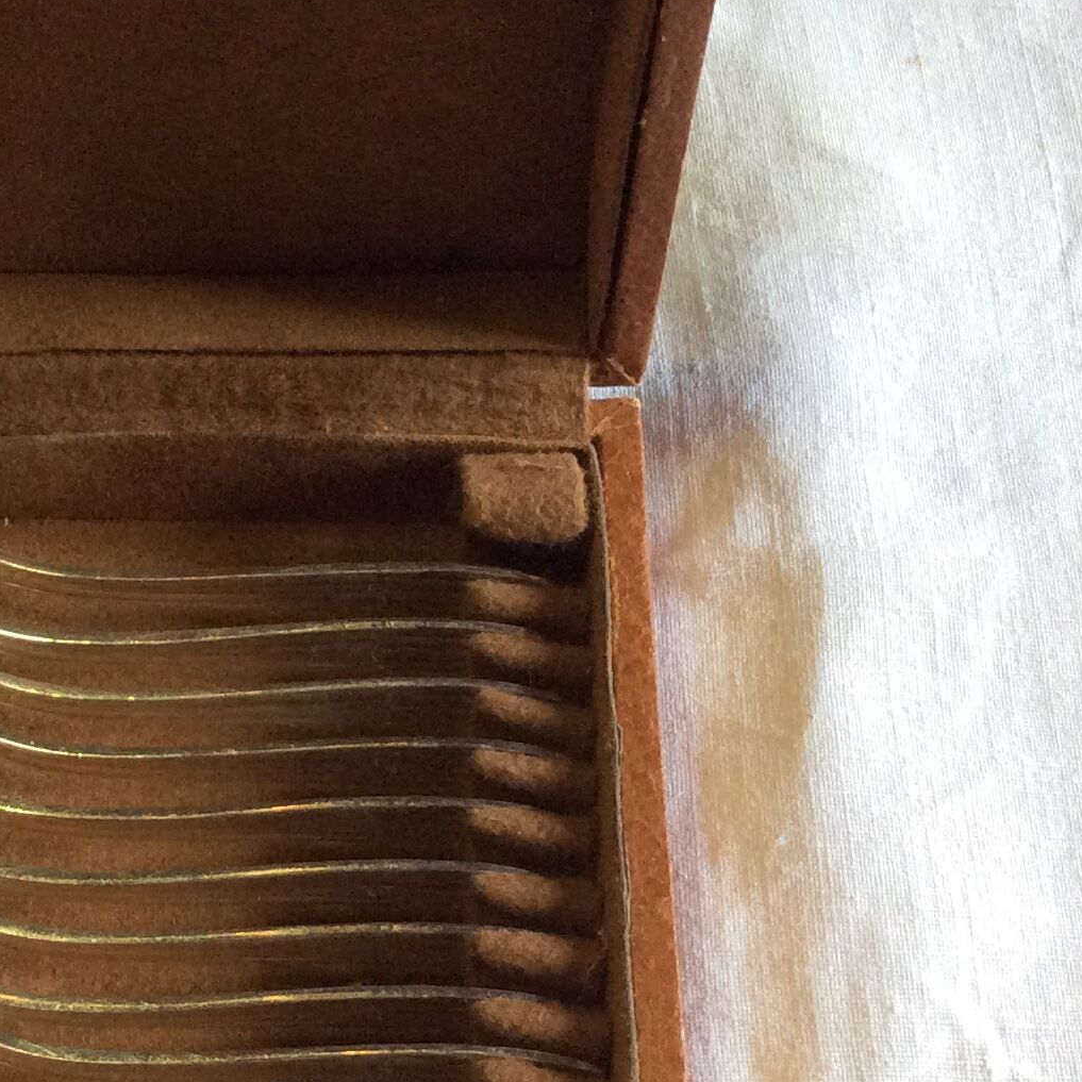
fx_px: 2546
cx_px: 202
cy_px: 470
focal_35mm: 72
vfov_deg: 24.0
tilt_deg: -61.2
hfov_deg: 23.6
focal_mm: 3.3
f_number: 2.4
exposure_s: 1/25
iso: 125
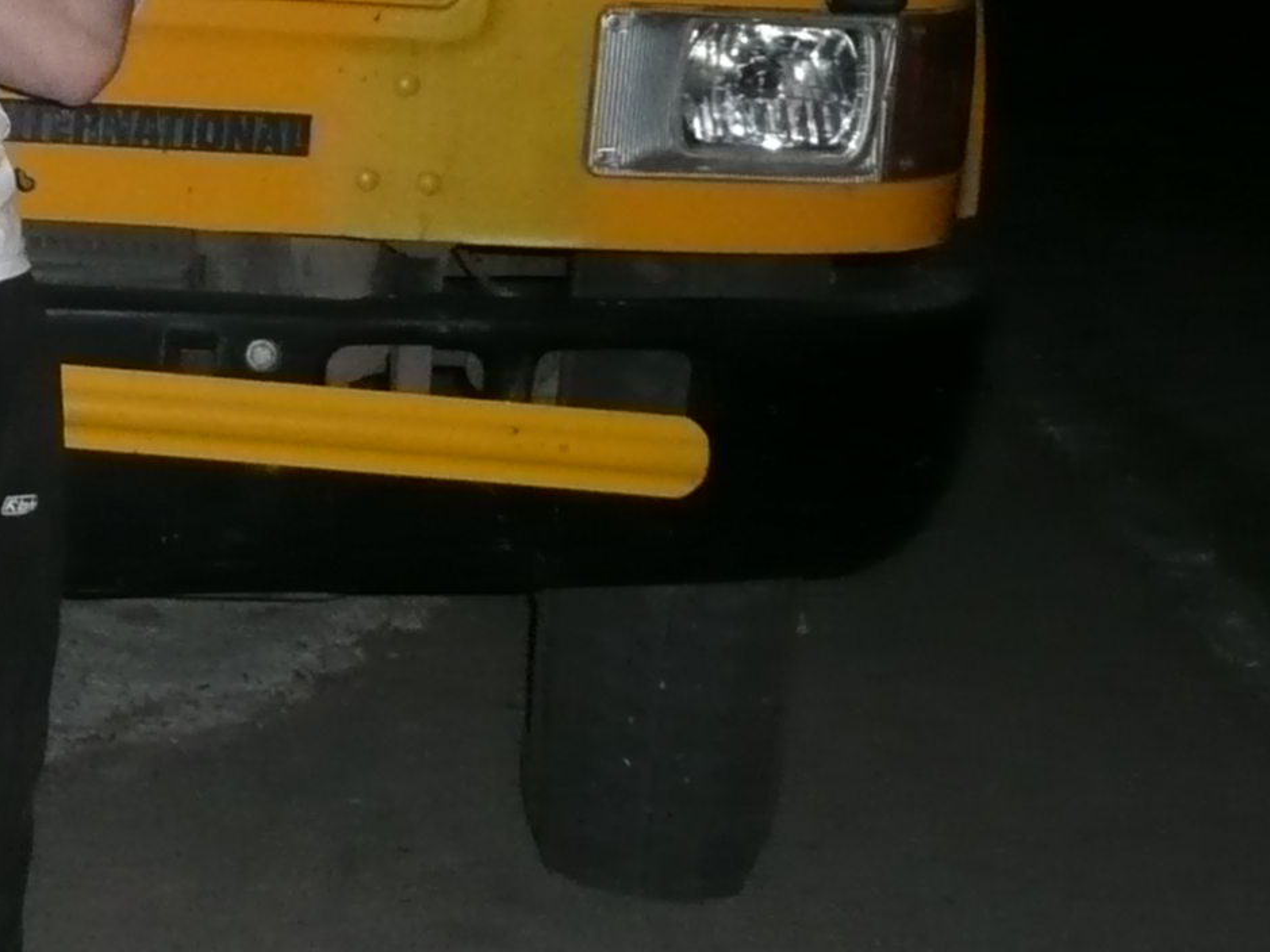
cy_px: 206
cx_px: -135
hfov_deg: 22.0
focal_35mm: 84
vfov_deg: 17.4
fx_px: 3081
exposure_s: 1/30
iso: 400
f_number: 3.3
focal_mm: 4.6
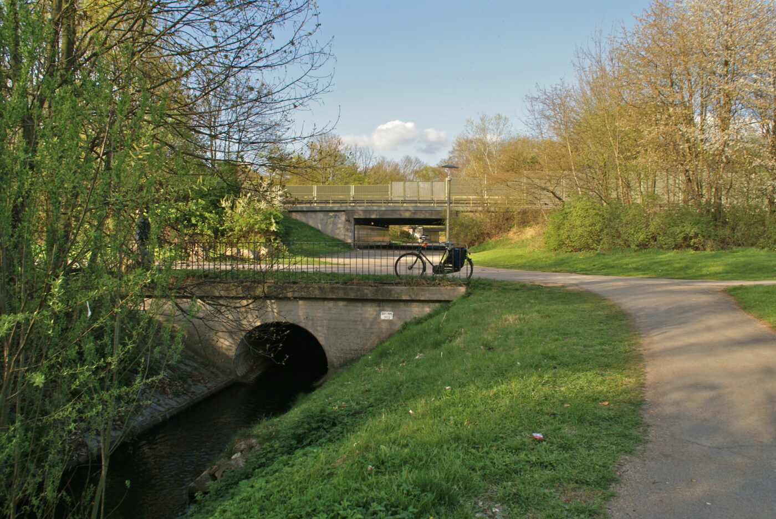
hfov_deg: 67.3
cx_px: 388
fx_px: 583
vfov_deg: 48.0
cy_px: 260
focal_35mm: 27
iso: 100
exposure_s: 1/80
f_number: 10
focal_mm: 18
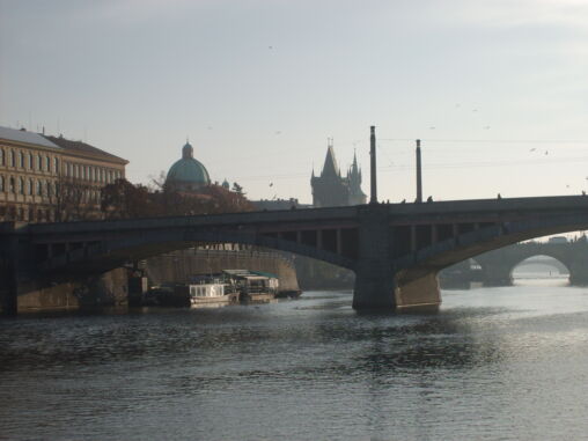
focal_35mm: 81
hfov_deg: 24.1
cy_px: 220
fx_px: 1376
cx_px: 294
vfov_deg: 18.2
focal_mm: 13.7
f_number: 4.2
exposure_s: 1/750
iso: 50
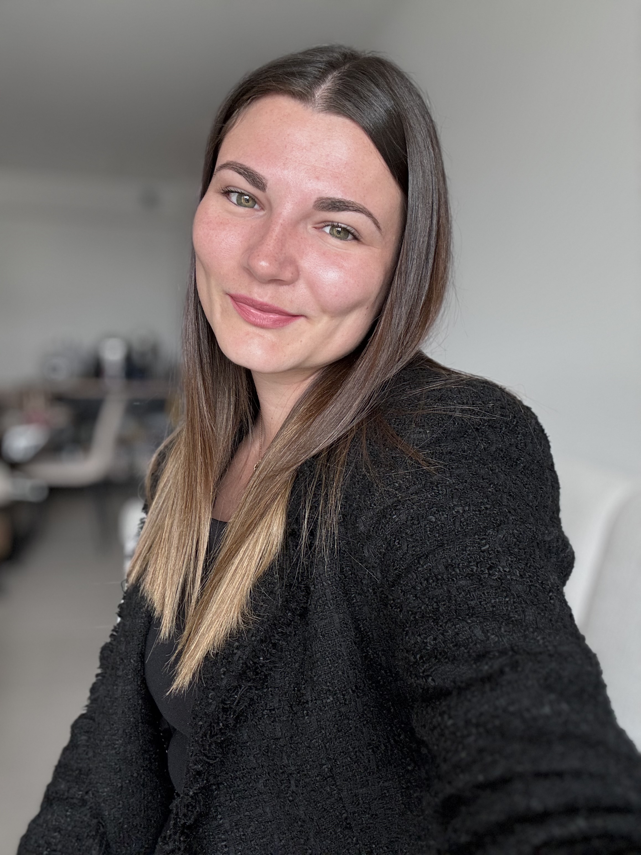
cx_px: 320
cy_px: 428
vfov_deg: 60.0
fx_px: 741
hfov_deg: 46.8
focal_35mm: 30
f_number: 1.9
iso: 80
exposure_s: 1/90
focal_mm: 2.69
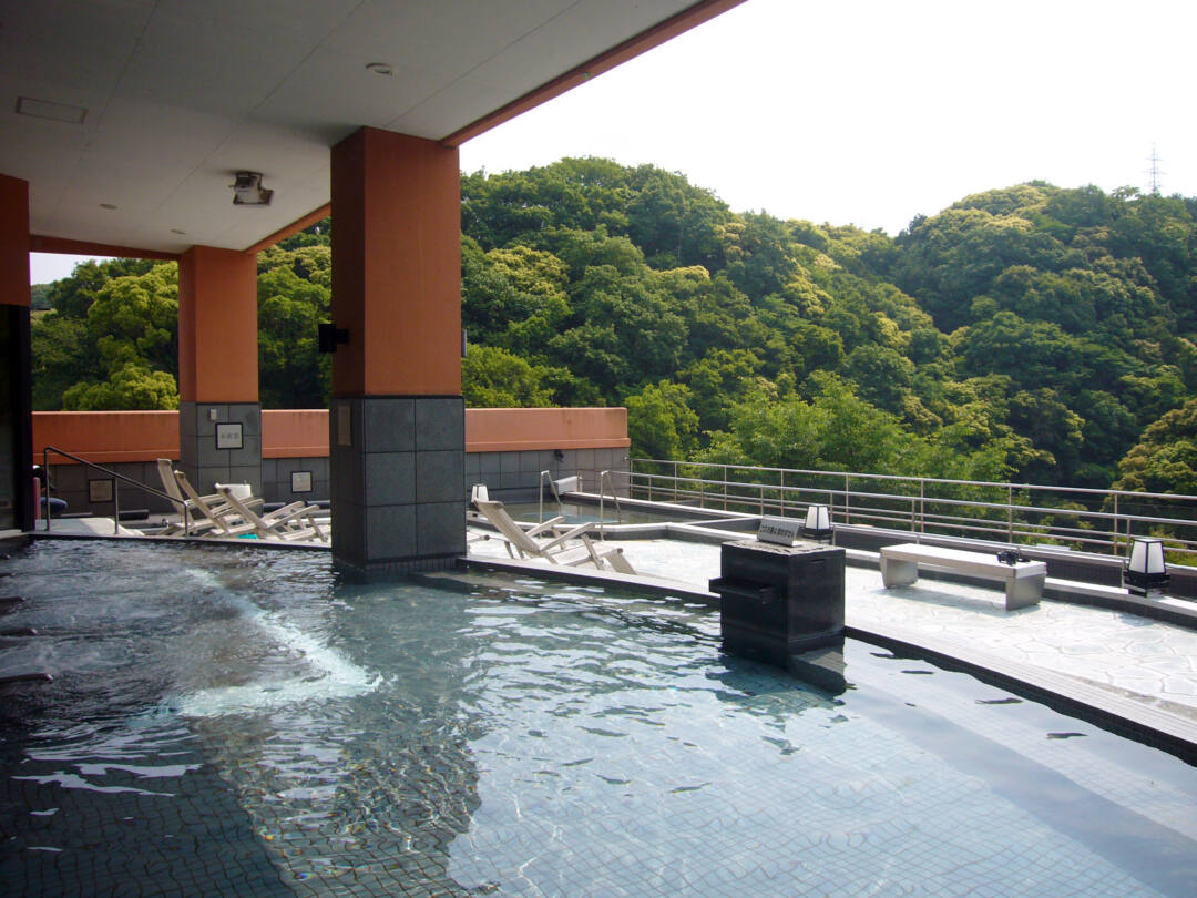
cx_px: 598
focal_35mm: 28
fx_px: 968
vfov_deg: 49.7
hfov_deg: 63.4
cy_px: 449
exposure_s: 1/250
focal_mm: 4.6
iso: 80
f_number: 5.6
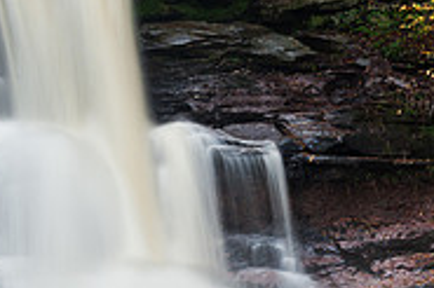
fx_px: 1698
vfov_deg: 9.7
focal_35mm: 141
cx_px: 195
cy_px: 87
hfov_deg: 14.6
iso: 200
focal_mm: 45
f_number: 16
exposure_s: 1/1.25
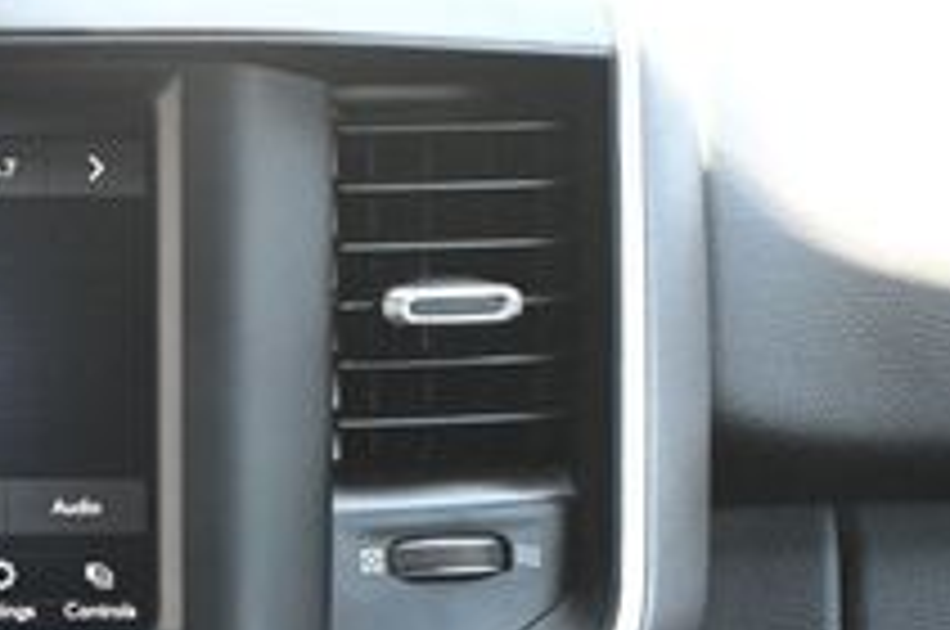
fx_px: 4440
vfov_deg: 8.0
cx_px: -203
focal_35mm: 169
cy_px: 842
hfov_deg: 11.9
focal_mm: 37
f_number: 5.3
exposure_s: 1/125
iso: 2500
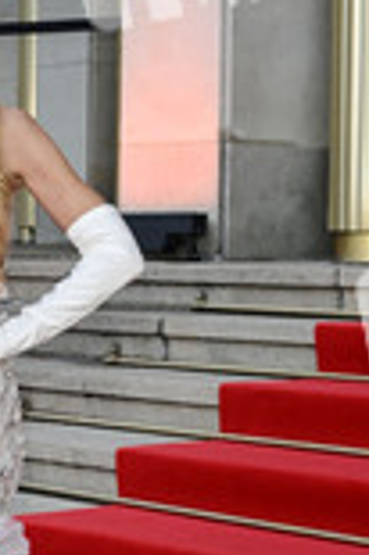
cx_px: -72
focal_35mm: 111
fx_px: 1710
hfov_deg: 12.0
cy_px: 483
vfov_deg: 18.2
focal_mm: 43
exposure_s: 1/200
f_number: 5.6
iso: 3200
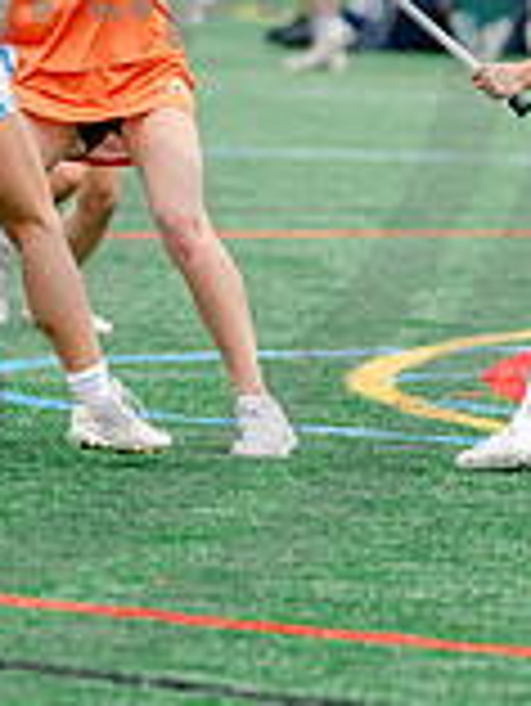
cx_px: -166
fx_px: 14502
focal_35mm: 710
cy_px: -79
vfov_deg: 2.8
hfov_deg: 2.1
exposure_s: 1/640
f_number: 3.2
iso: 250
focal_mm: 200
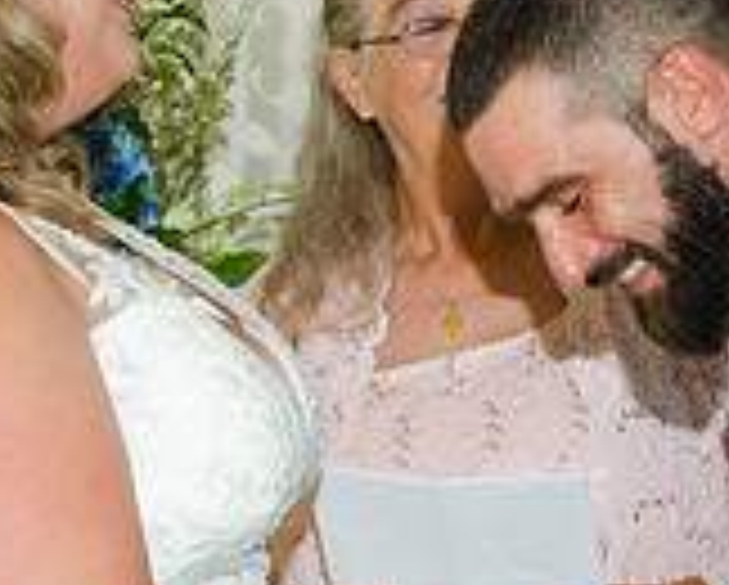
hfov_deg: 8.7
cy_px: 360
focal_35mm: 221
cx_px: 454
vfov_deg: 7.0
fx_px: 4774
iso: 400
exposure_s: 1/125
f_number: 5.6
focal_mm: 44
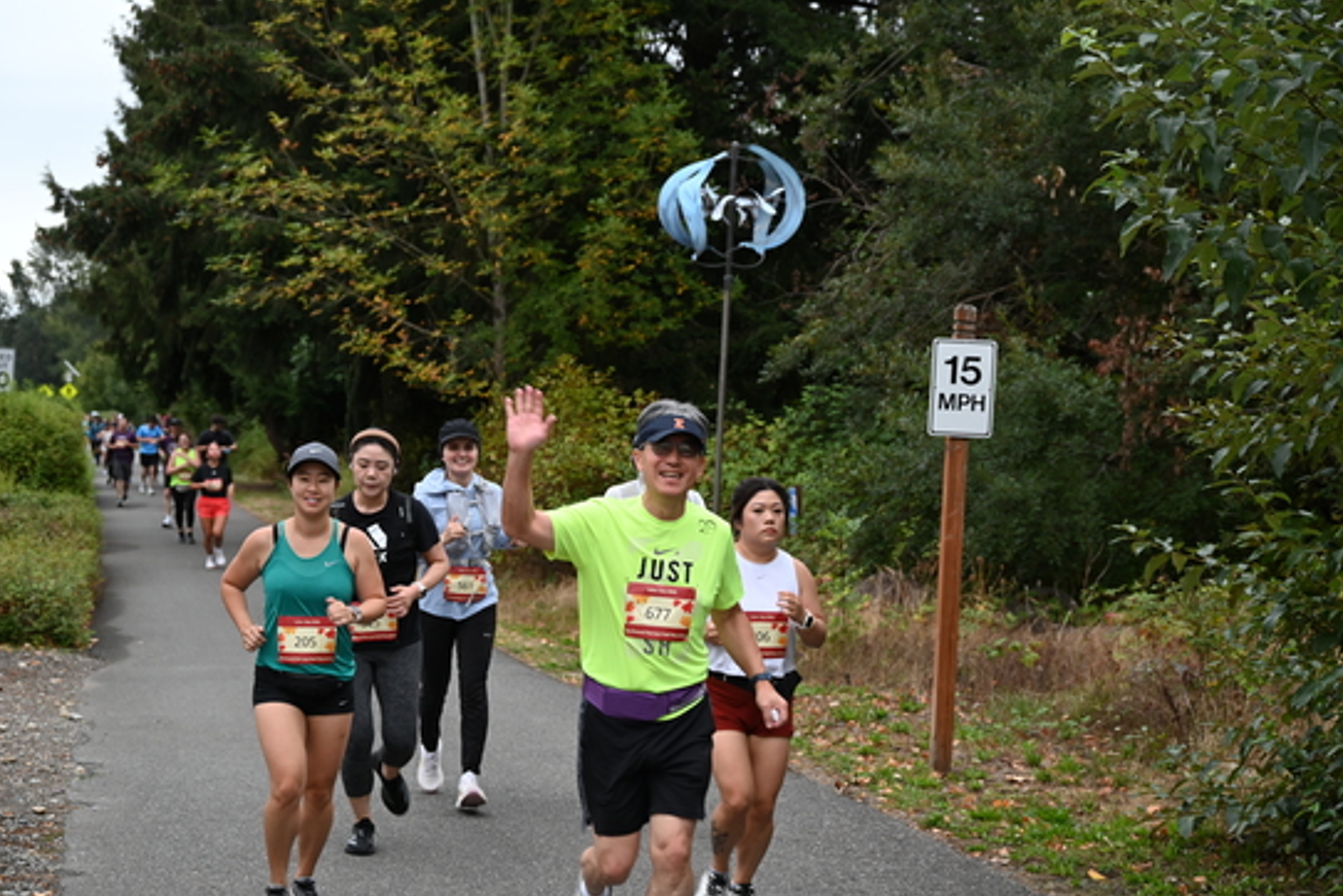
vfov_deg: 19.2
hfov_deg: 28.4
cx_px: 664
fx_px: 2650
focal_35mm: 71
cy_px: 444
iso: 500
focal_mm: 70
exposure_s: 1/125
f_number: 6
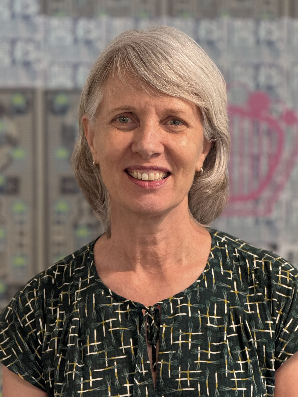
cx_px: 149
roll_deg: +0.5
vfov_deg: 16.4
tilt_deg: -3.8
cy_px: 198
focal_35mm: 120
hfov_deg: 12.4
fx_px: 1377
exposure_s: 1/50
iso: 400
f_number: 2.8
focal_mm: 15.66
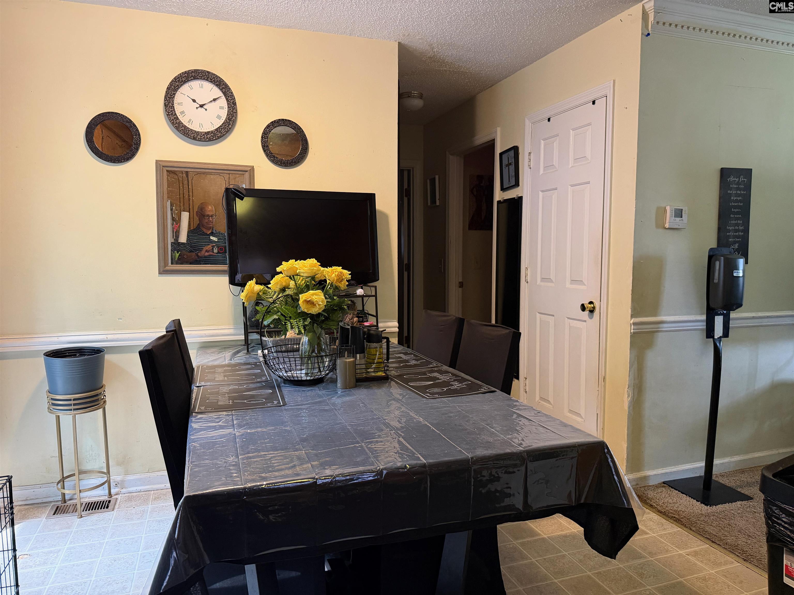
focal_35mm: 24
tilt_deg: -5.5
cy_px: 298
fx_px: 550
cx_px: 397
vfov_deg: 56.8
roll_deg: +0.3
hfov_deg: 71.6
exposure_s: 1/60
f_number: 1.78
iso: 400
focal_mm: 6.76
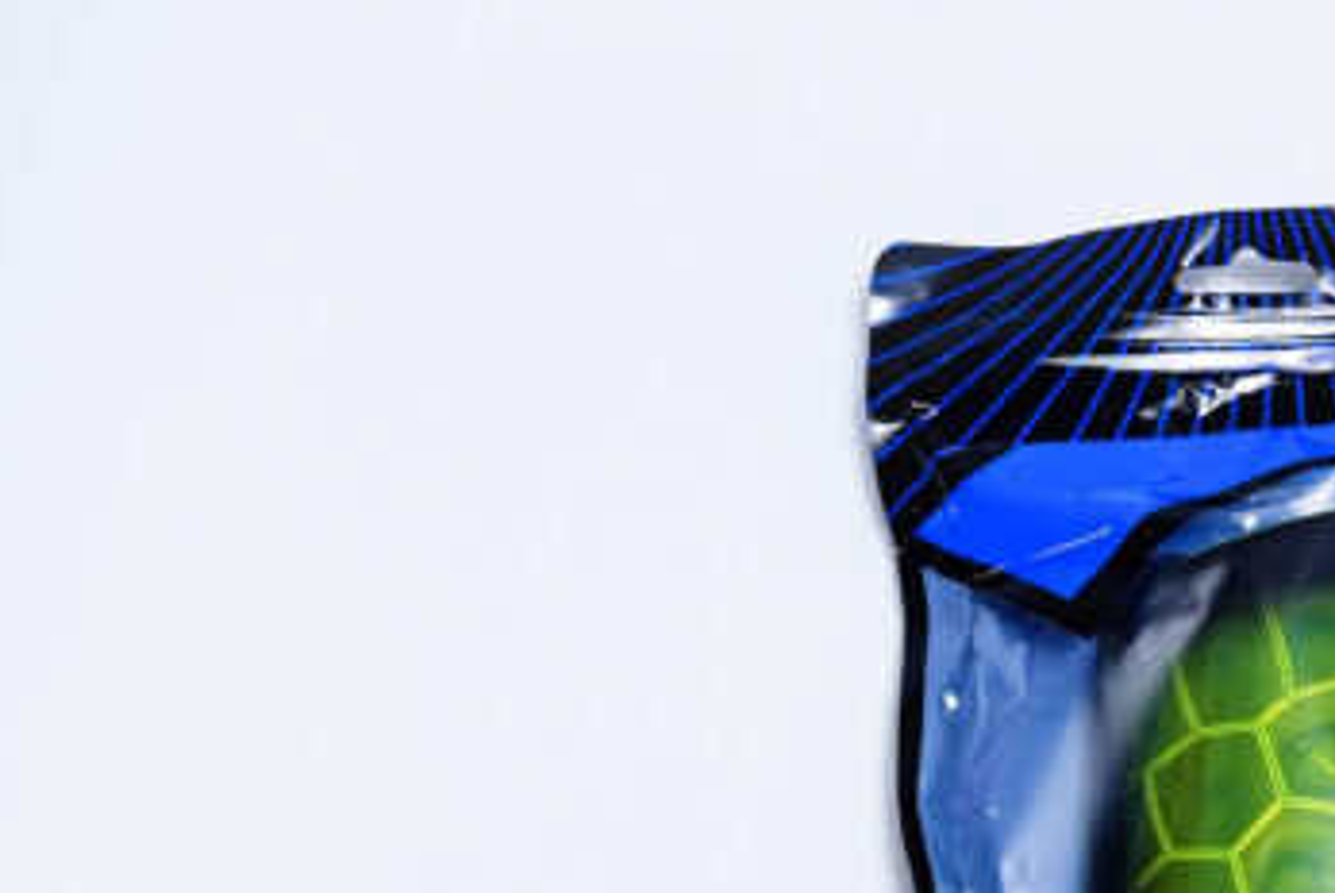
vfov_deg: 13.4
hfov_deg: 19.7
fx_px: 3748
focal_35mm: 101
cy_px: 828
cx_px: 1273
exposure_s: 1/160
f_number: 9
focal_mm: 50
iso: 3200
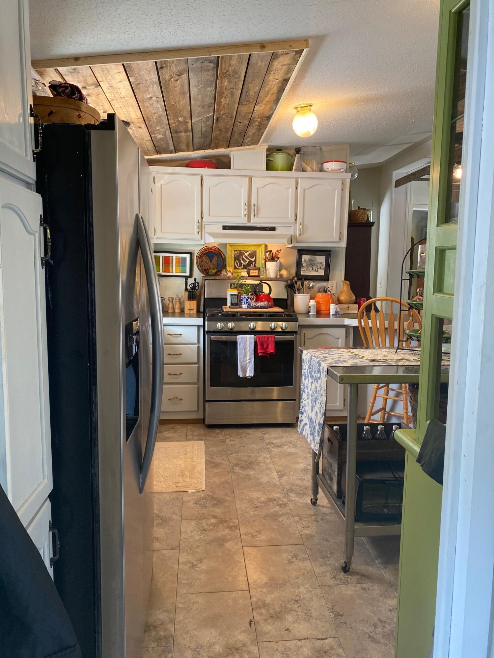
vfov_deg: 67.3
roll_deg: -0.9
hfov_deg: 53.1
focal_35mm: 26
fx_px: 495
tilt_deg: -6.7
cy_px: 329
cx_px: 247
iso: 100
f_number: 1.8
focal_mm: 4.25
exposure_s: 1/60
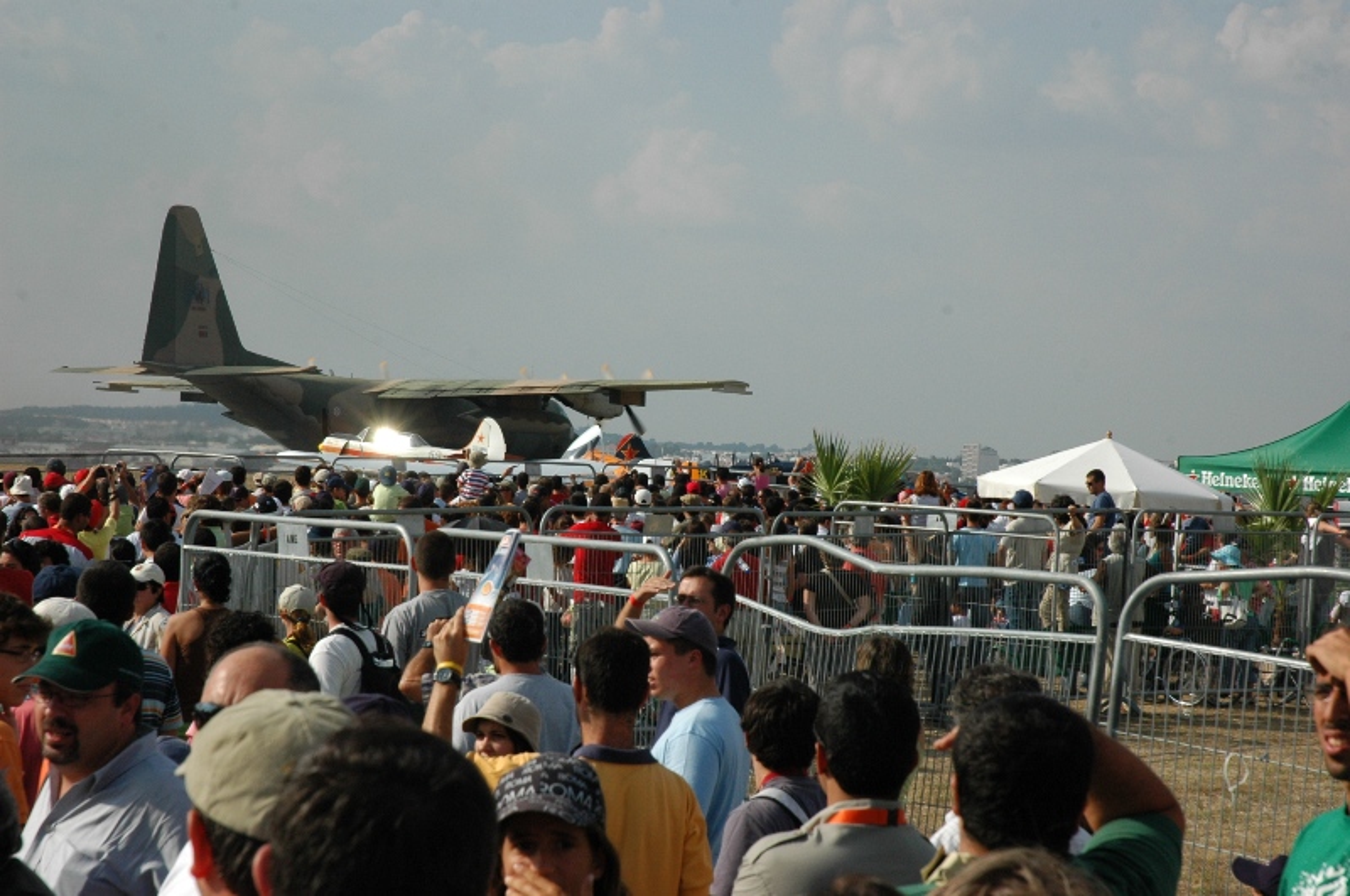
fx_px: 3370
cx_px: 675
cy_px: 448
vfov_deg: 15.1
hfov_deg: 22.7
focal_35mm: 90
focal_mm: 60
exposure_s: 1/640
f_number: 13
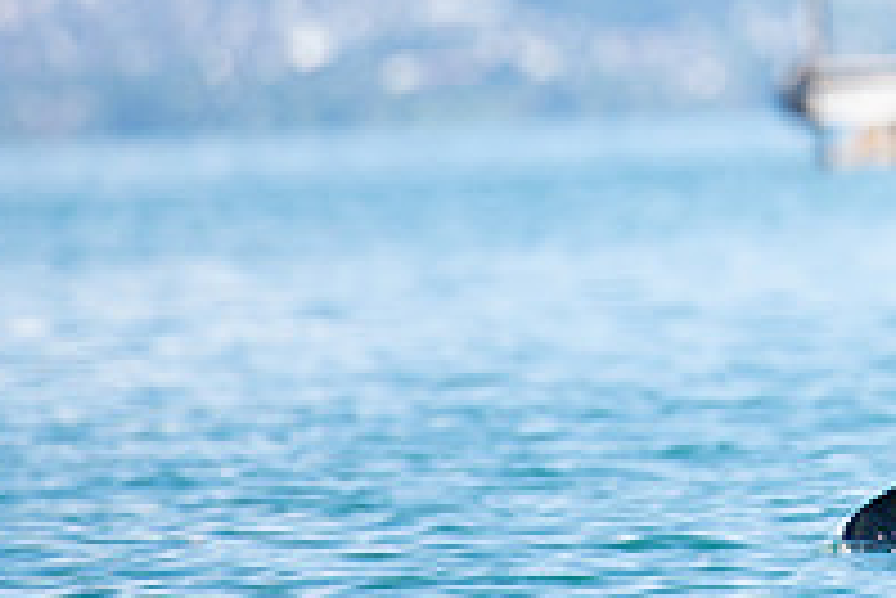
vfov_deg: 1.8
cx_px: 1390
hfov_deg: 2.7
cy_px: -39
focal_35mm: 756
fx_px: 18829
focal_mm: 200
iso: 100
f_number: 4
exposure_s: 1/500
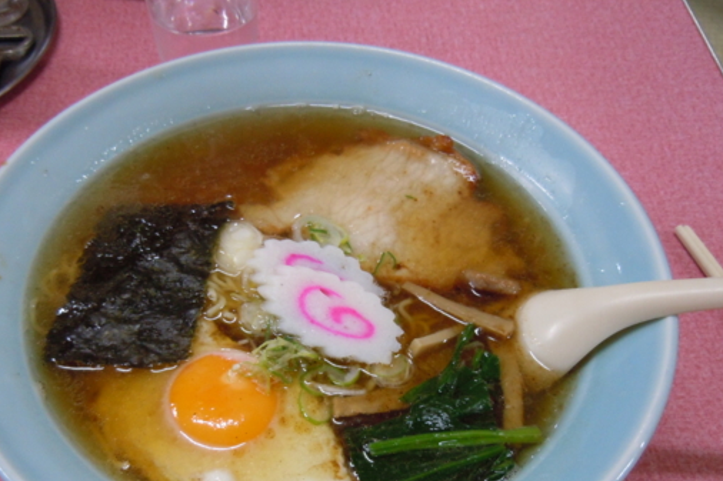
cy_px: 318
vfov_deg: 35.6
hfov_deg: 51.7
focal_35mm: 37
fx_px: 743
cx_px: 313
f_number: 3.5
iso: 400
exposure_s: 1/20
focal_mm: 5.4
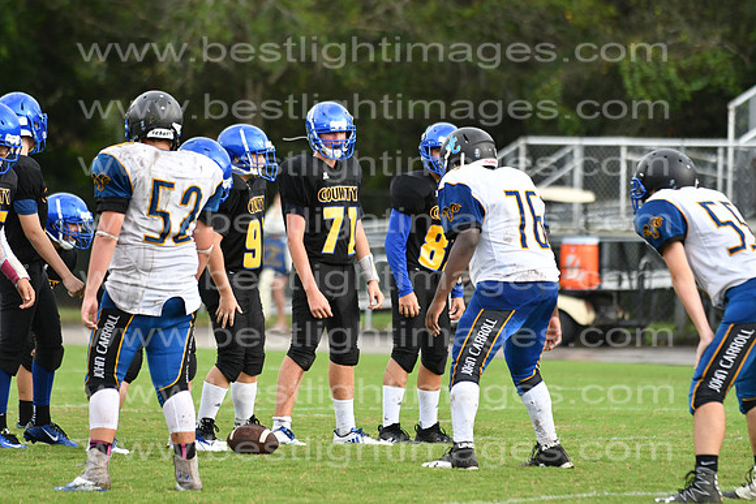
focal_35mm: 210
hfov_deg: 9.8
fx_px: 4411
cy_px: 252
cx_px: 378
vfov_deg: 6.5
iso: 800
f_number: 3.5
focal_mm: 140
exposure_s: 1/2000
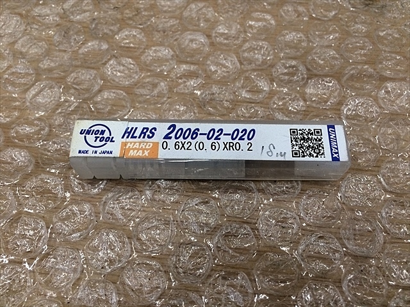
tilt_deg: -64.4
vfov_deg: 48.2
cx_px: 205
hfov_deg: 61.7
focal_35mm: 29
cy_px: 154
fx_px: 343
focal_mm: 4.15
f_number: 2.2
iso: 50
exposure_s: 1/30
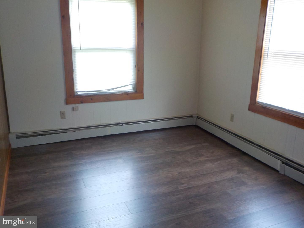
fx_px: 263
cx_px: 152
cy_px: 114
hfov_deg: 60.0
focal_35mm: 30
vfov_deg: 46.8
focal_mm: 4.1
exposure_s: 1/30
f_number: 3.3
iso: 180
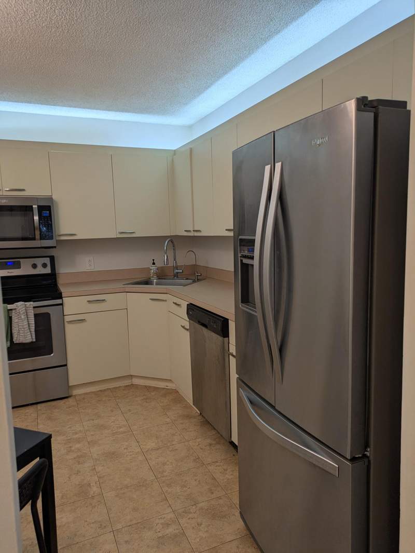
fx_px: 399
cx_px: 208
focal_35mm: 25
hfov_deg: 54.9
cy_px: 276
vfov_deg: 69.4
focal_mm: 5.43
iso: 65
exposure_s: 1/60
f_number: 1.89
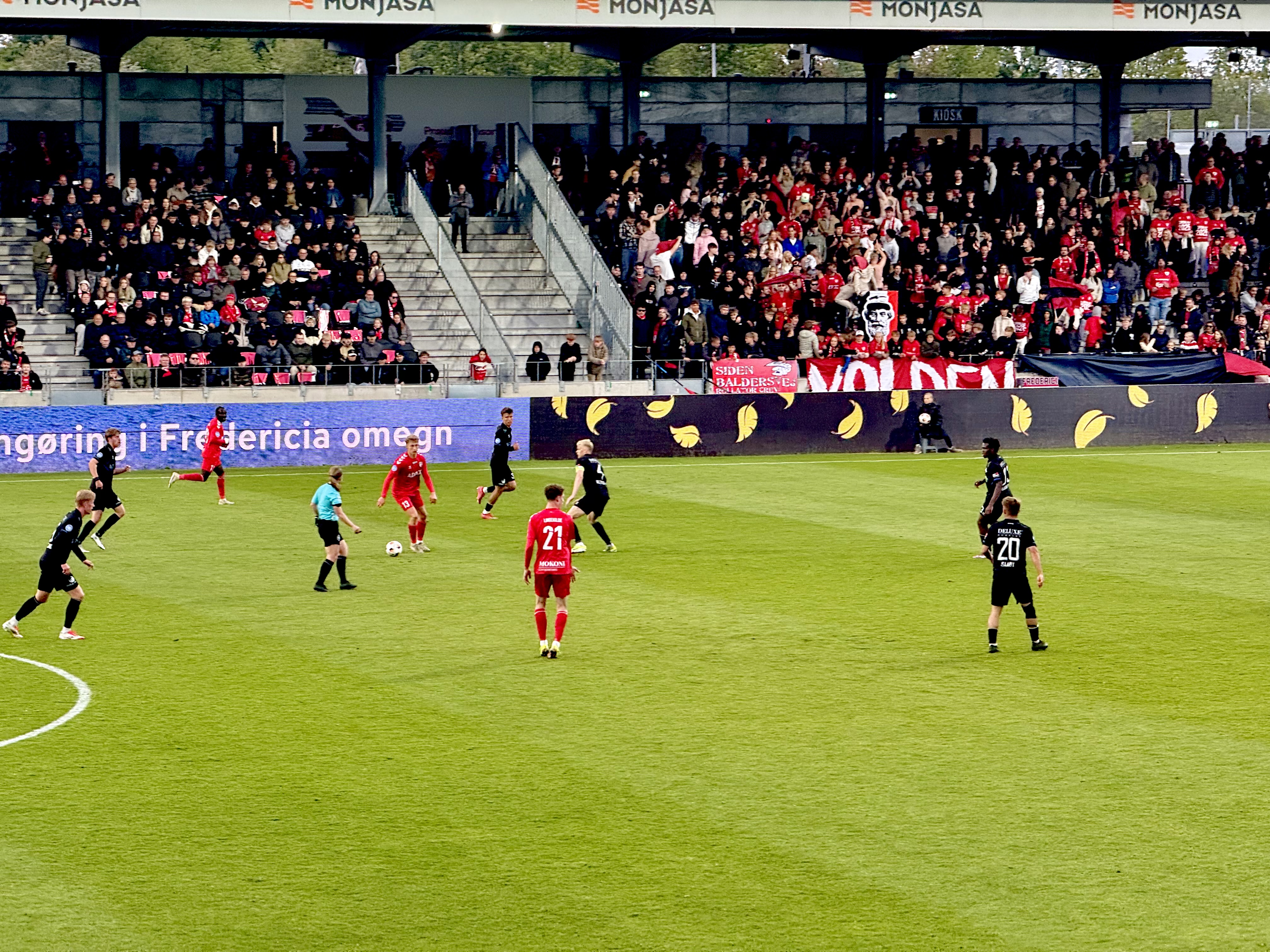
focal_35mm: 120
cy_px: 476
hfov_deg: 16.4
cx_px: 635
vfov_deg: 12.3
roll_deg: +1.1
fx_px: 4403
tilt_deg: -4.5
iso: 80
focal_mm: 15.66
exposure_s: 1/99
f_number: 2.8
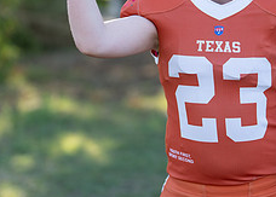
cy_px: 56
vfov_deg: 10.8
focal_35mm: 133
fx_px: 1043
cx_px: 214
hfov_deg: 15.0
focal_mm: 50
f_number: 1.2
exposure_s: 1/1250
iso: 100
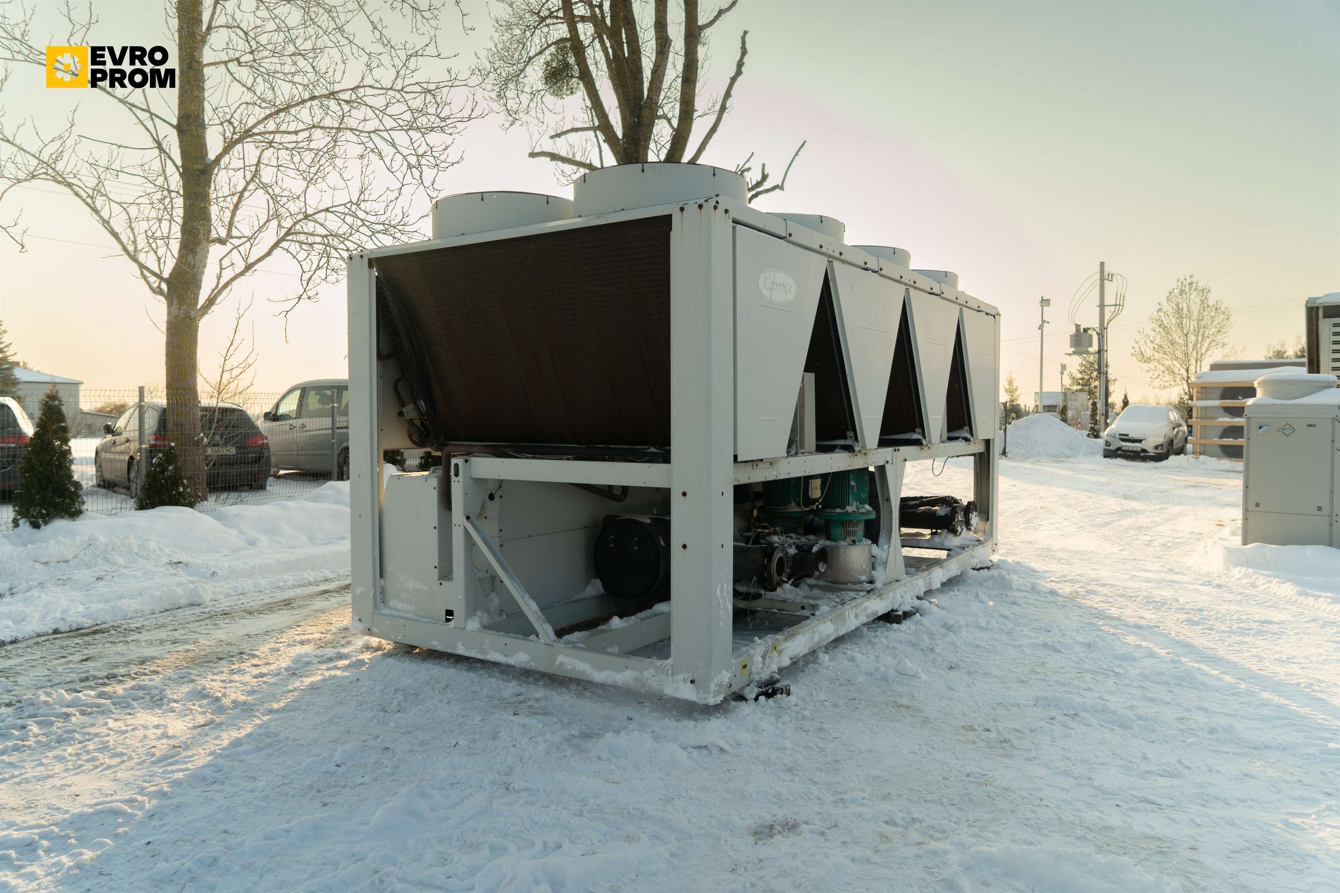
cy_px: 446
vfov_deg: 53.1
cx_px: 670
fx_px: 893
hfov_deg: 73.7
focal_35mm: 24
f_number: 4
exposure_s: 1/50
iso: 160
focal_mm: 24
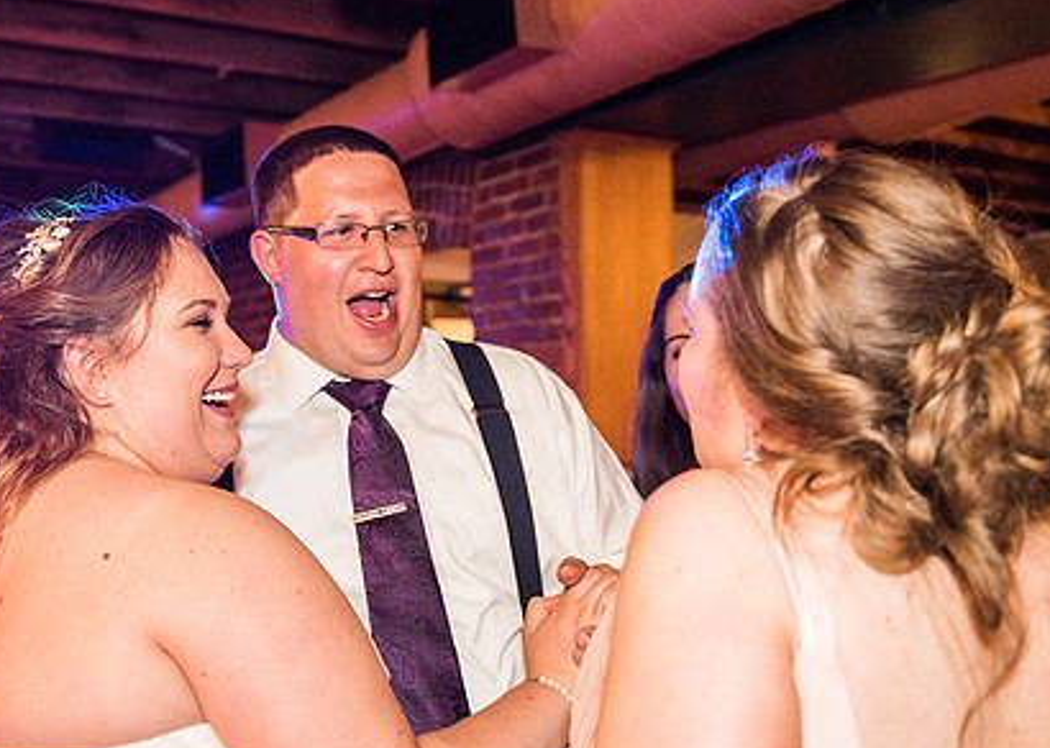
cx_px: 431
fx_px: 1281
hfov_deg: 44.4
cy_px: 366
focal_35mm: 43
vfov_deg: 32.5
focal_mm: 29
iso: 4000
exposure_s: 1/100
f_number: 2.8
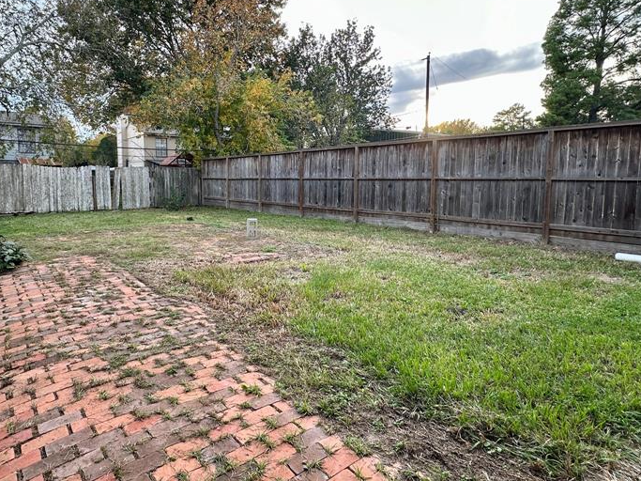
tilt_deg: -4.6
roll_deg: -0.1
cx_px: 276
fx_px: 389
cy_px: 211
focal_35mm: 21
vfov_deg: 63.2
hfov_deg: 78.6
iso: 50
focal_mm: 2.22
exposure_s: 1/99
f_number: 2.2
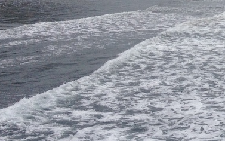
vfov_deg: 10.8
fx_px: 724
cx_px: 303
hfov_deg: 16.6
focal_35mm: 118
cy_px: -59
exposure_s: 1/4608
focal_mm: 4.28
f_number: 2.4
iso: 50
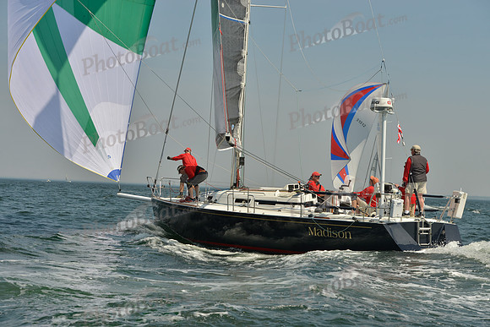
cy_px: 164
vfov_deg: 19.5
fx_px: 953
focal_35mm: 70
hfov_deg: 28.8
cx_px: 245
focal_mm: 70
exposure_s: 1/1250
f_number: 8
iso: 200
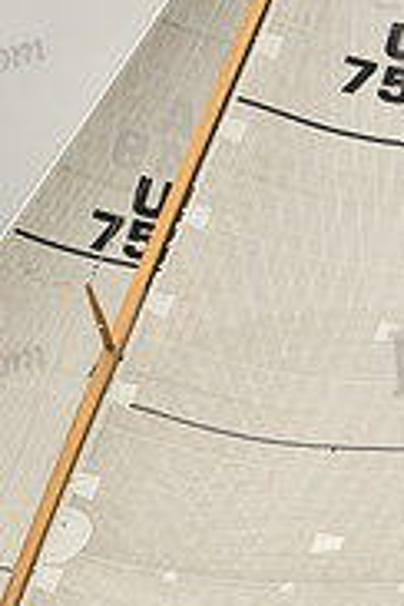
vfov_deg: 7.2
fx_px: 4814
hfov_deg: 4.8
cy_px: 528
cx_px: 219
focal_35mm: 286
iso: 320
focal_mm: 90
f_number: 10
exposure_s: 1/800
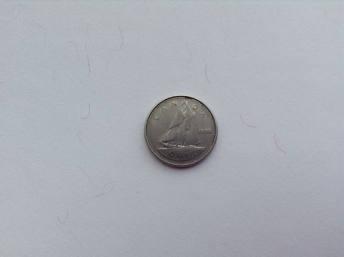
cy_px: 128
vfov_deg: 42.8
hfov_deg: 55.4
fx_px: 327
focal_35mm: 33
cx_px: 172
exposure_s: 1/133
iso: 32
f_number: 2.4
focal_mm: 3.3
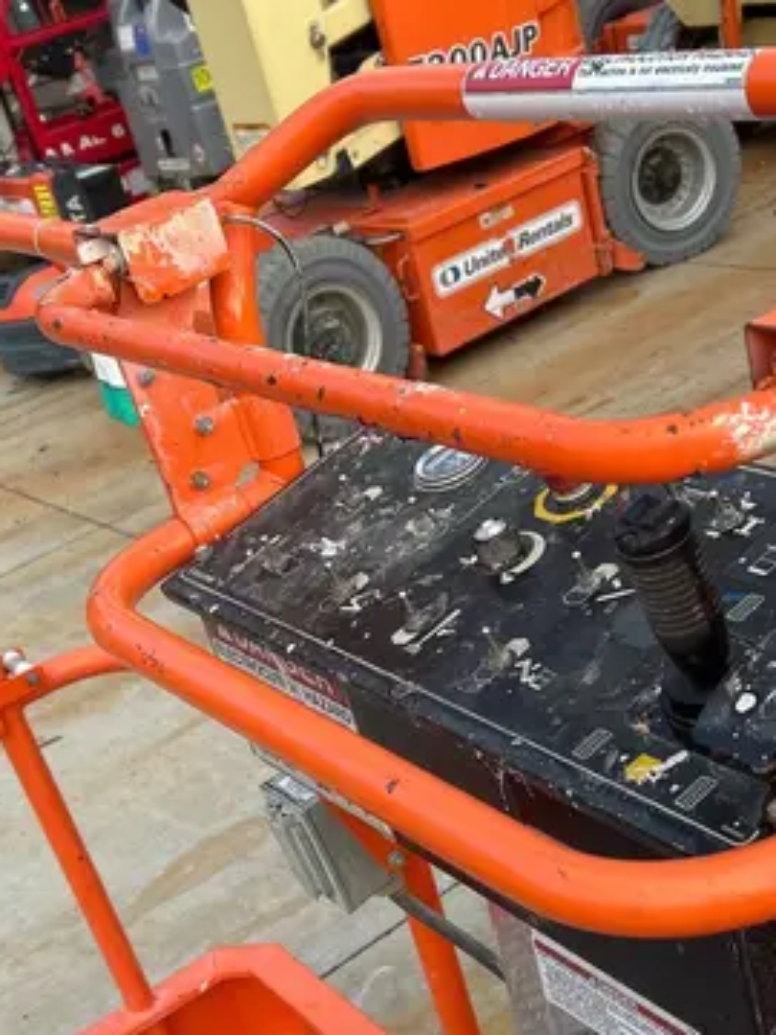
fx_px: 1584
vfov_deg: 35.6
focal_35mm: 53
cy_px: 732
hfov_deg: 27.4
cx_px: 486
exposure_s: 1/544
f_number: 1.5
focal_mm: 5.7
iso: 50
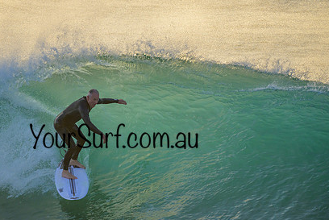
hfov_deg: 1.8
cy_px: 129
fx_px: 10393
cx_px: 113
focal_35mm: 1136
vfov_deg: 1.2
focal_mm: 800
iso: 900
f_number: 6.3
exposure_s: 1/2000
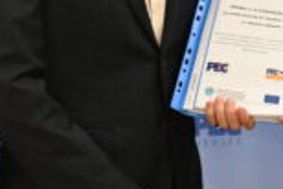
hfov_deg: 12.1
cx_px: 283
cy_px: -79
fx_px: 1322
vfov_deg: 8.1
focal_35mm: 168
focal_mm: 37
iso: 800
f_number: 4
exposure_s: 1/125
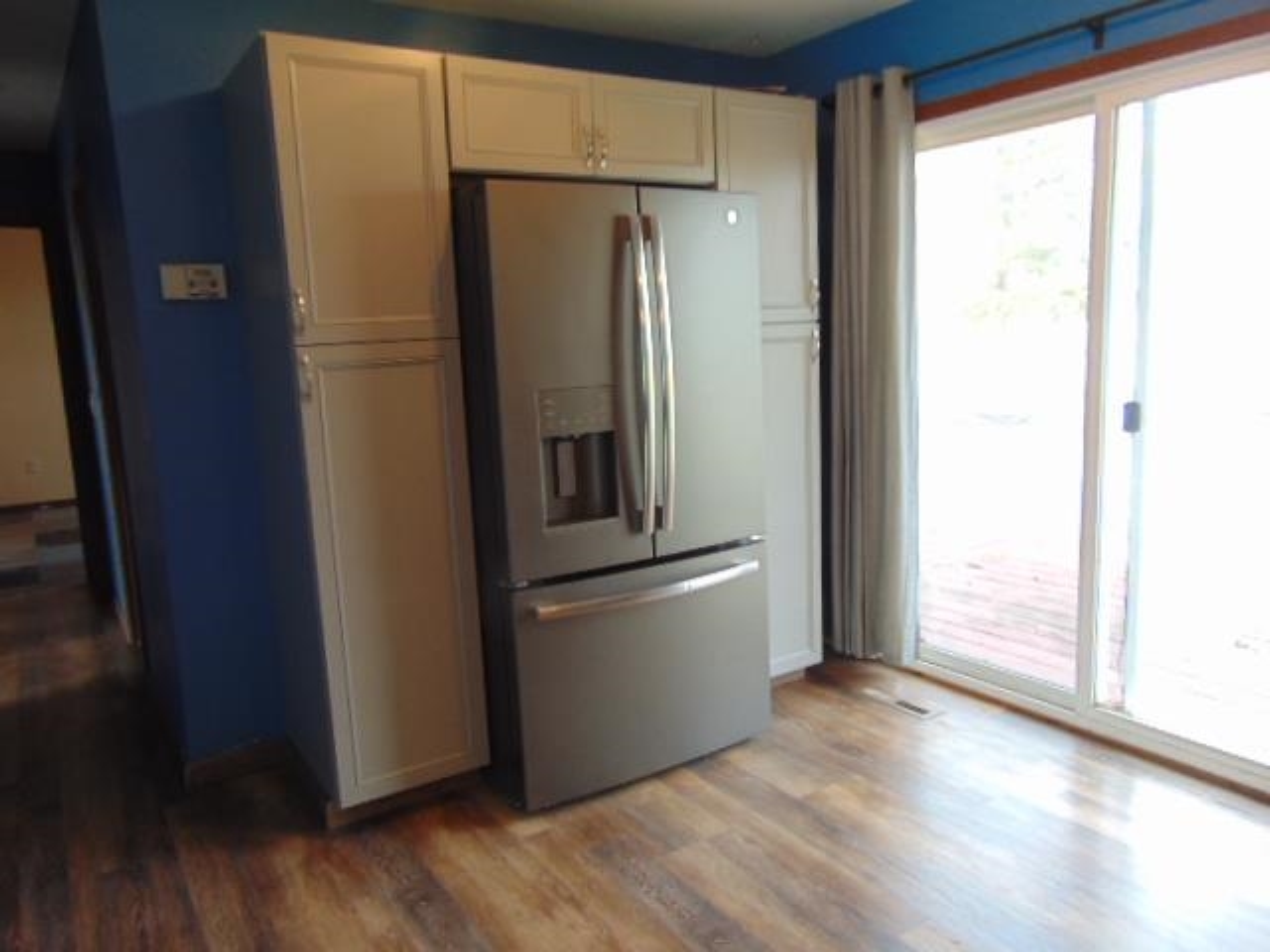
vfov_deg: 54.9
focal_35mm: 25
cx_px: 635
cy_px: 476
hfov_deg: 69.4
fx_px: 917
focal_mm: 4.5
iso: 100
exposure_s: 1/30
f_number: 3
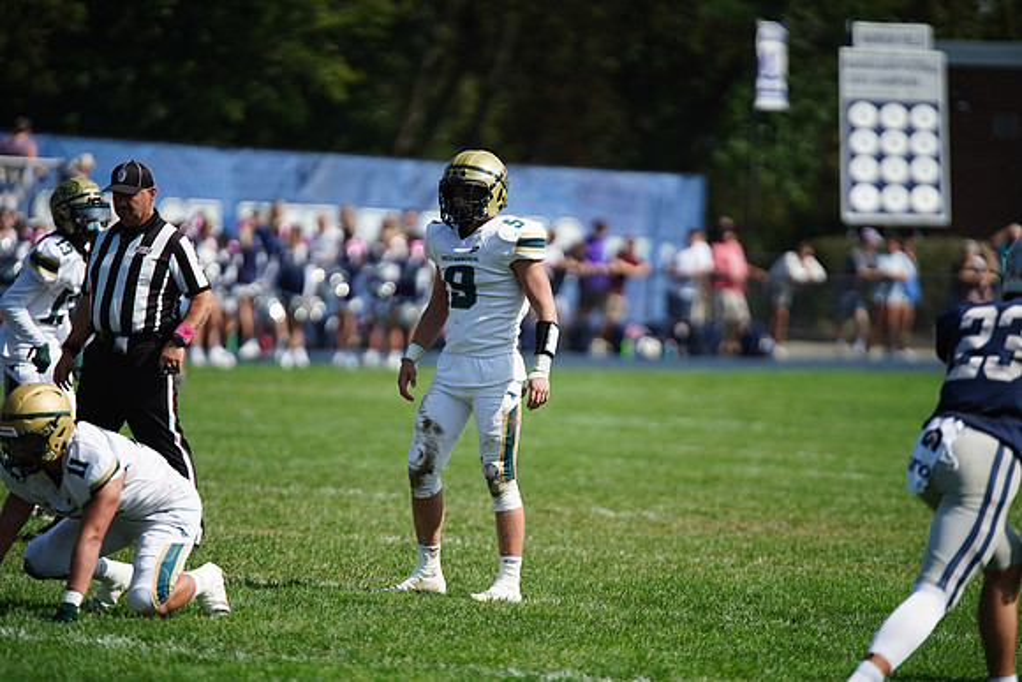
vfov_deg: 4.6
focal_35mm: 300
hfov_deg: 6.9
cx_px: 511
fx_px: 8518
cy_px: 341
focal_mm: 300
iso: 400
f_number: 2.8
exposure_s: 1/5000
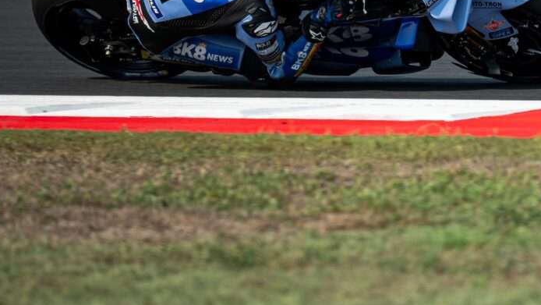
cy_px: 86
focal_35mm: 927
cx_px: 462
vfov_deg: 1.3
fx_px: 13303
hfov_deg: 2.3
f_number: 5
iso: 125
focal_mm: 400
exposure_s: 1/1250
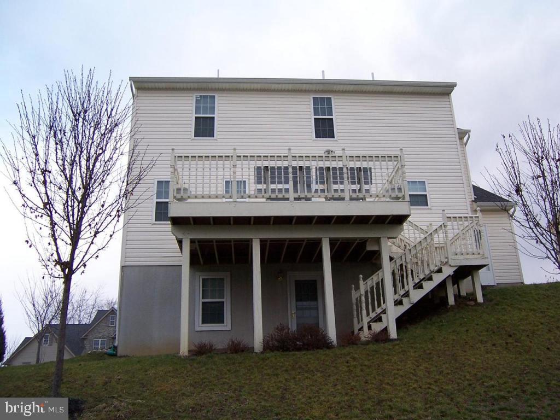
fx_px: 534
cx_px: 280
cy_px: 210
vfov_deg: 42.9
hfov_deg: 55.4
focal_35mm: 33
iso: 80
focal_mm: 5.5
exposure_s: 1/180
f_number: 3.4
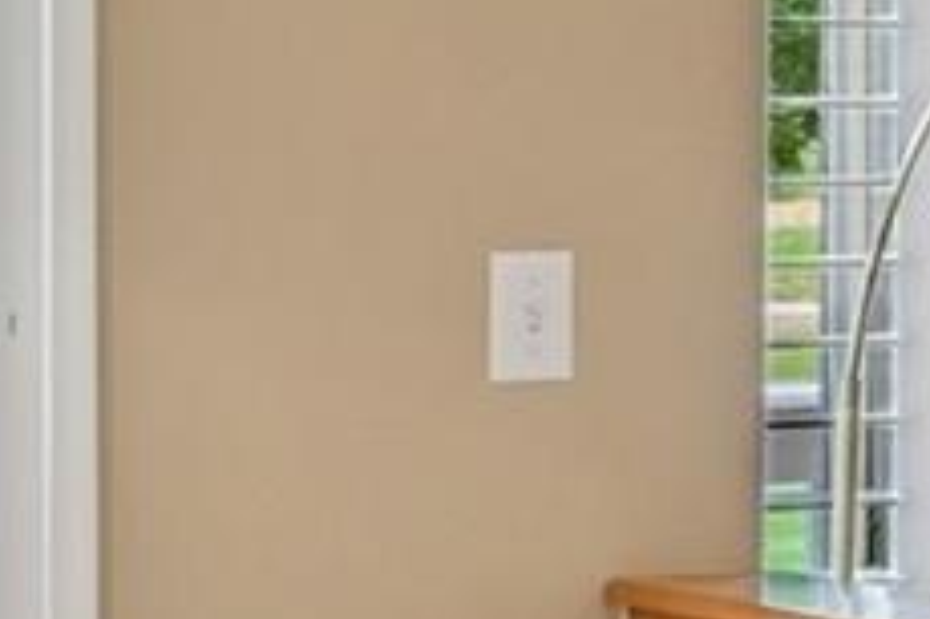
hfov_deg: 8.0
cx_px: 3065
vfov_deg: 6.5
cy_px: 45
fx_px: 5395
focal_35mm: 209
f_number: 6.3
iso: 140
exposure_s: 1/30
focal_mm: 30
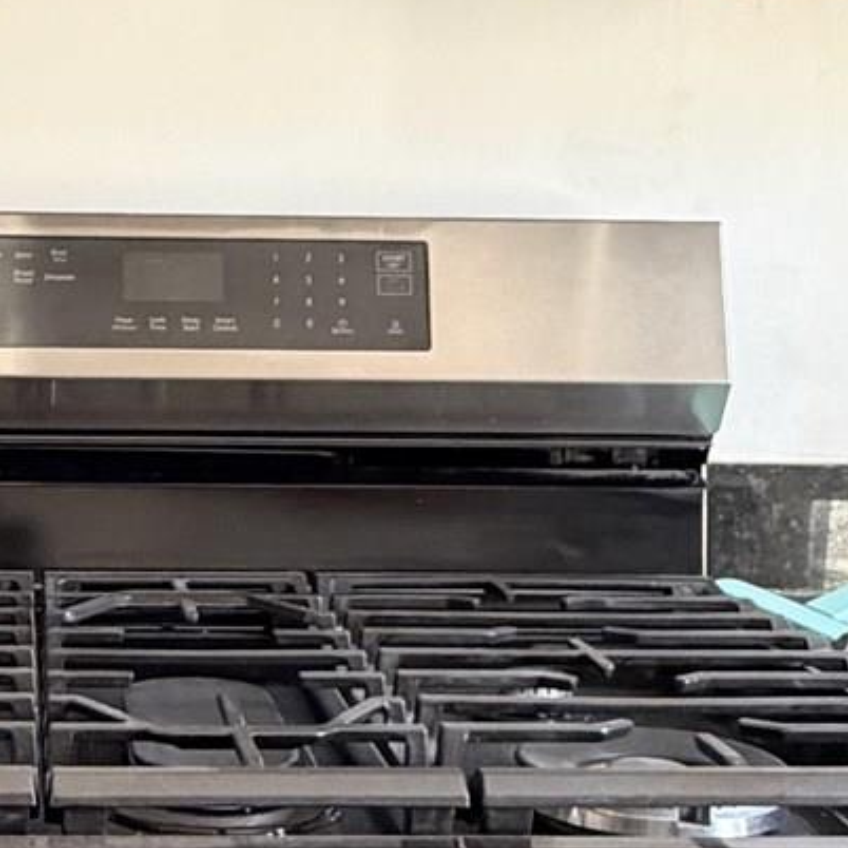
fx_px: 1968
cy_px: 548
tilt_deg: -9.8
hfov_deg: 23.8
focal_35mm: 71
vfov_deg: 24.2
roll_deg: -1.2
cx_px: 112
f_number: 2.2
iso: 400
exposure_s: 1/60
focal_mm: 2.22
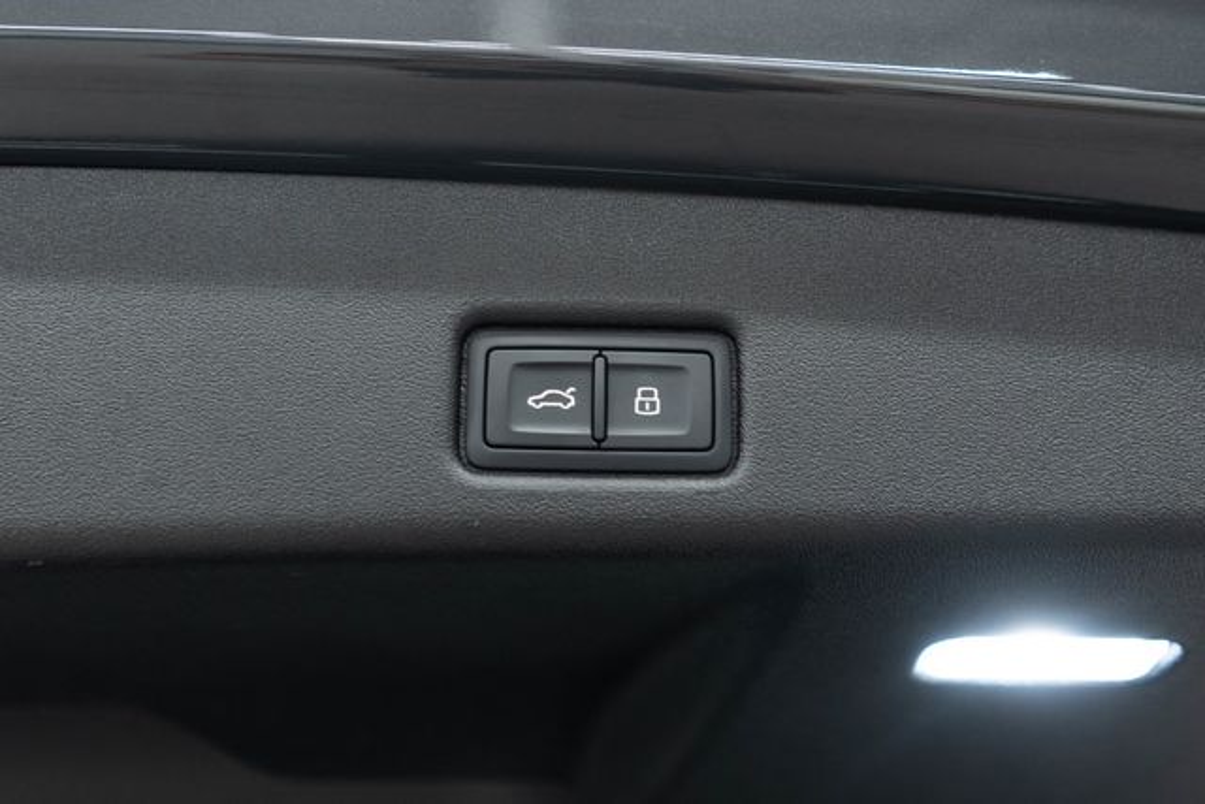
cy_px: 402
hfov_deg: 46.4
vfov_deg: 31.9
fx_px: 1406
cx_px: 602
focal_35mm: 42
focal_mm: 28
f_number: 3.2
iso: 640
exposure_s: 1/50
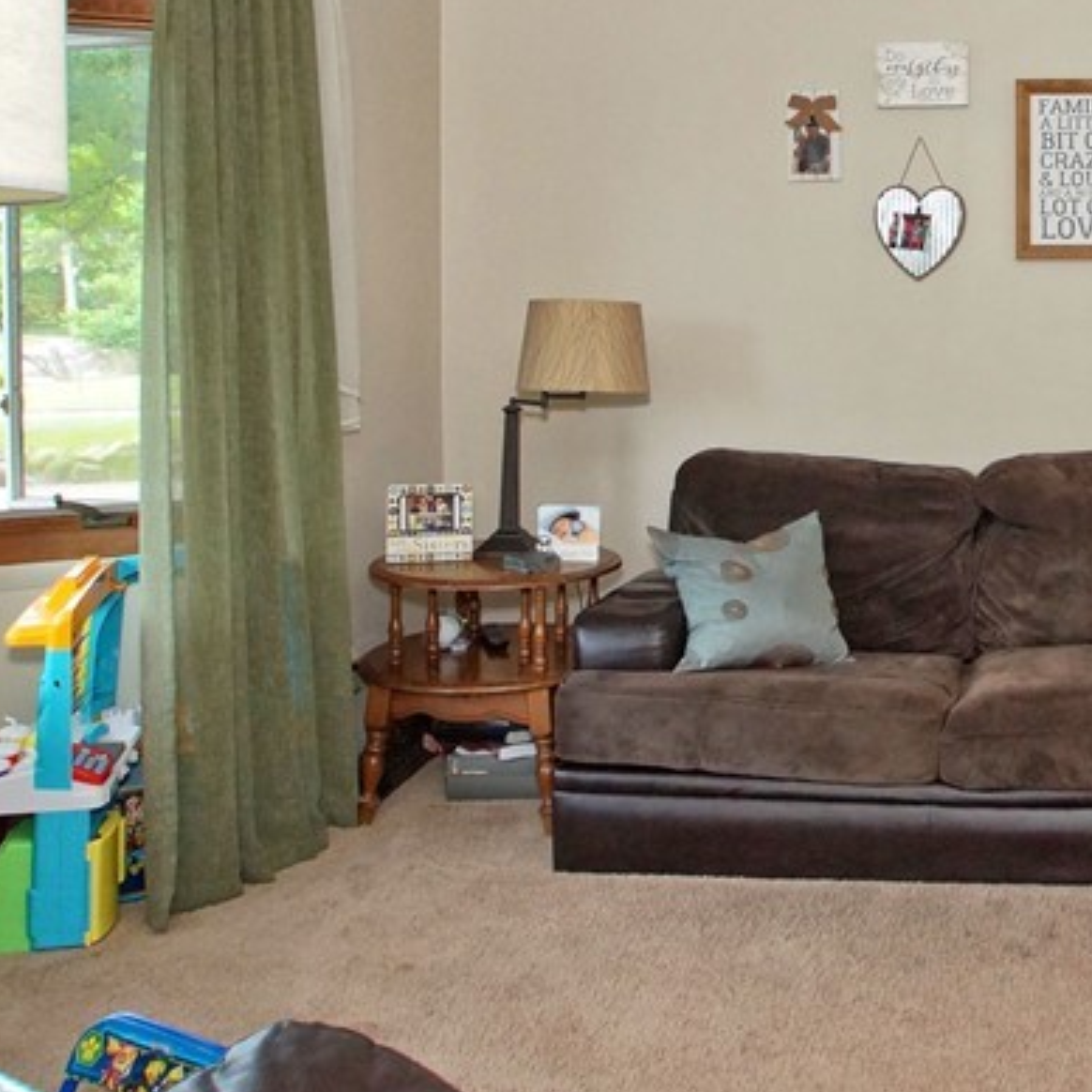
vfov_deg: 41.7
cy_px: 307
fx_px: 1399
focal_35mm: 39
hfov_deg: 39.2
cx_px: 1010
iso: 800
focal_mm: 11
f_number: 4.5
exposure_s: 1/160
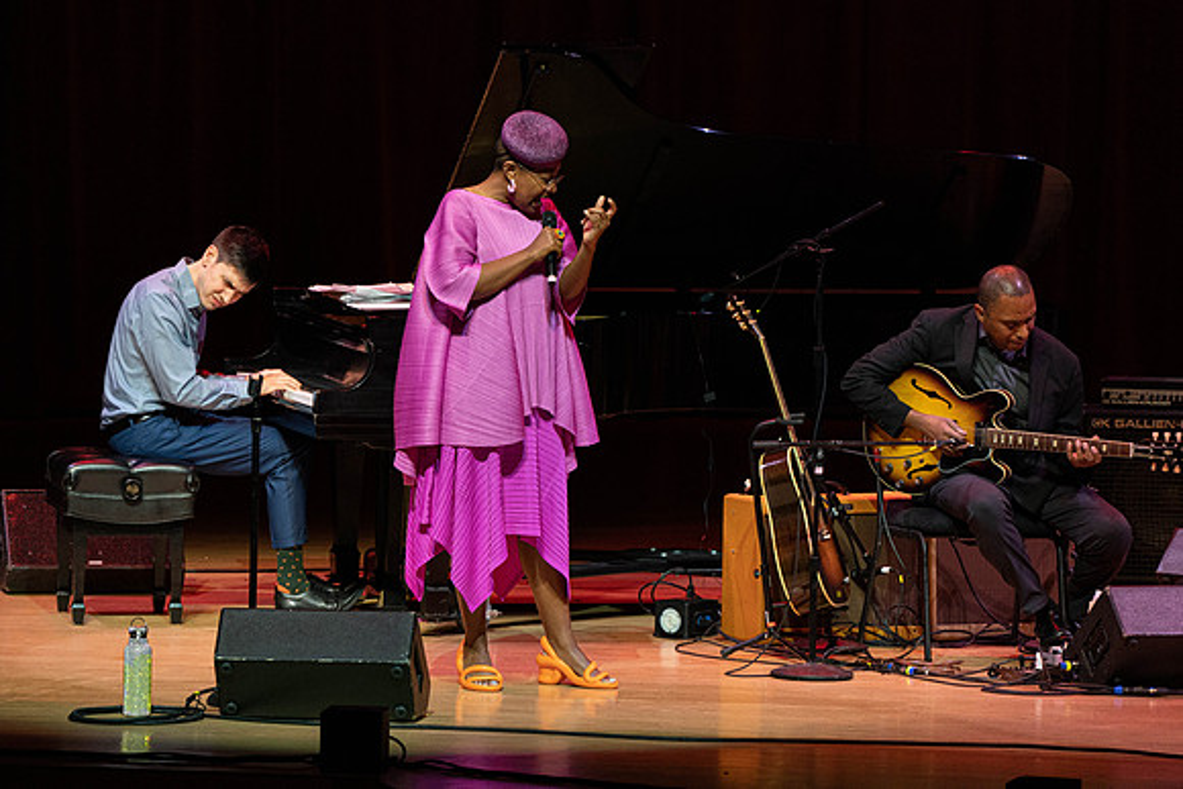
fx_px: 10255
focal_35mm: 312
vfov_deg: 4.4
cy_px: 394
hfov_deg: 6.6
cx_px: 592
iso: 4000
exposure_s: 1/320
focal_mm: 312
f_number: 8
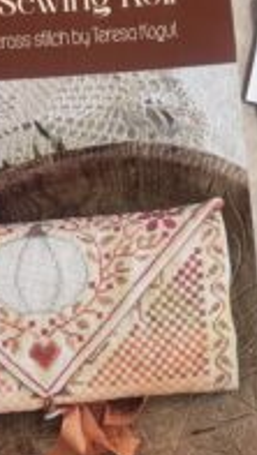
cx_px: 127
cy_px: 284
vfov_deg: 38.9
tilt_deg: -80.5
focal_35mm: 53
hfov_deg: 22.7
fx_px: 641
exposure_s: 1/60
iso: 160
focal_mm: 6.86
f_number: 1.78
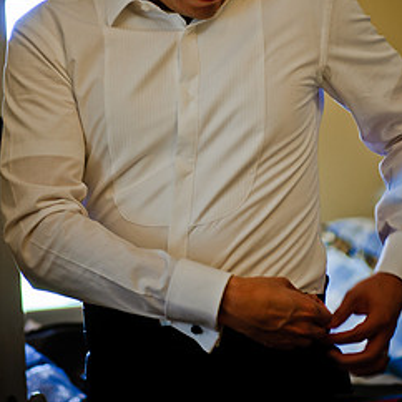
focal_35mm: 166
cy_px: 103
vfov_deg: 10.5
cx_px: 207
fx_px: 2181
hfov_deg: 10.5
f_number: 2.8
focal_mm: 70
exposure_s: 1/30
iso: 200
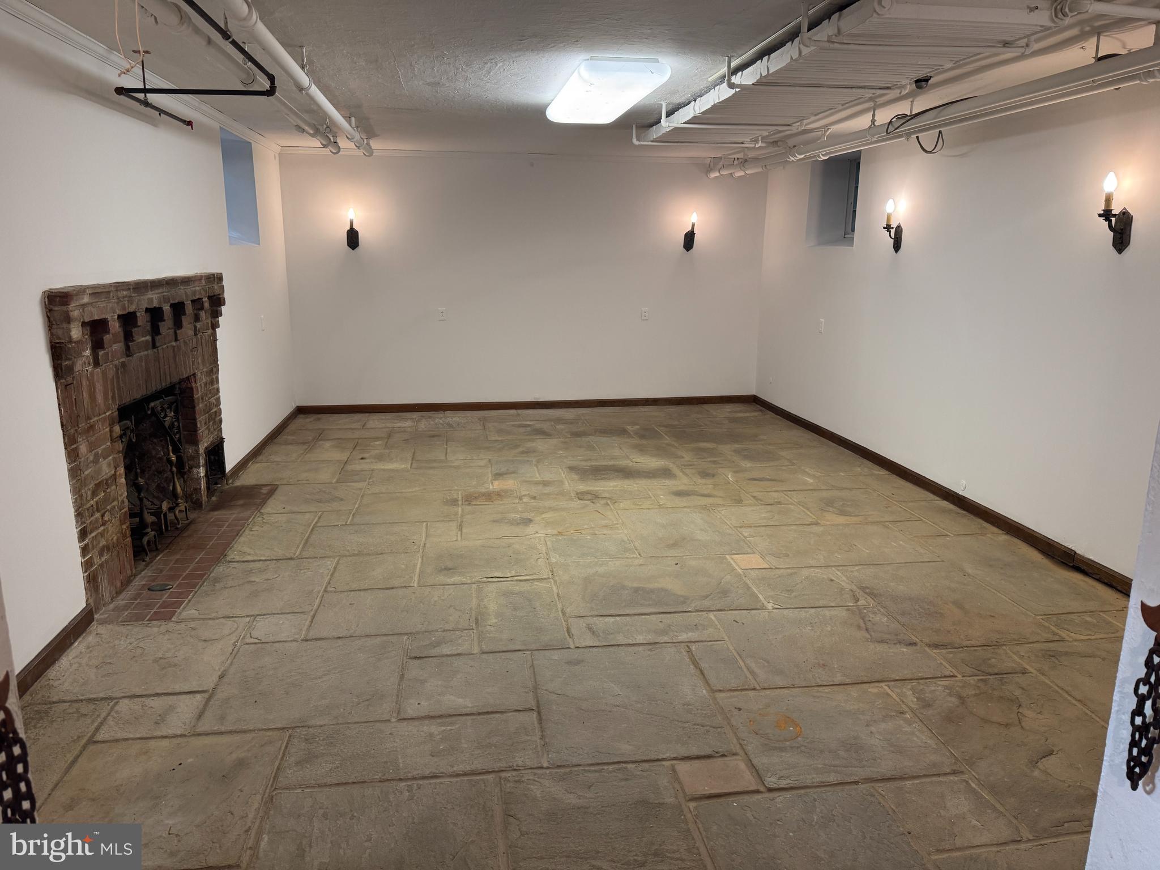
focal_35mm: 24
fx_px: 804
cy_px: 435
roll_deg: +0.5
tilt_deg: -12.6
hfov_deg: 71.6
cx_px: 580
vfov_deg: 56.8
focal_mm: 6.76
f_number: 1.78
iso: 200
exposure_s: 1/60
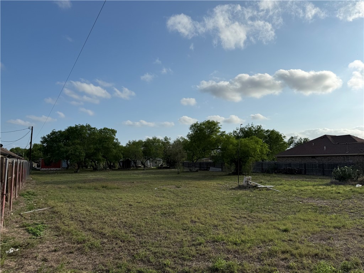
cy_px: 136
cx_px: 182
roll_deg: +0.2
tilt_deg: +6.5
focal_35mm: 24
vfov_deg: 56.8
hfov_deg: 71.6
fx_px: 252
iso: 80
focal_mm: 6.76
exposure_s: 1/9091
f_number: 1.78
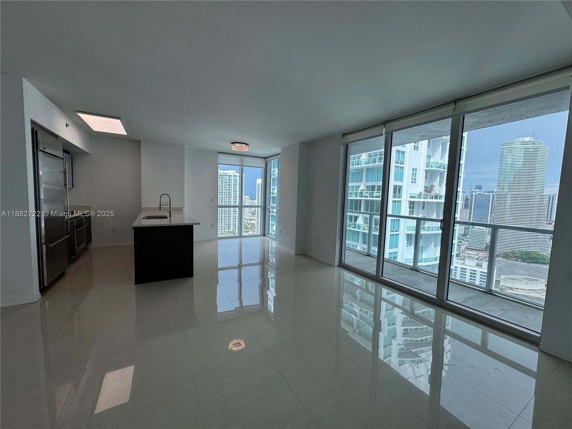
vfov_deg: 85.7
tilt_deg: -4.7
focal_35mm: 14
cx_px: 286
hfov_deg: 102.1
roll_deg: -2.5
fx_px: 231
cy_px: 214
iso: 40
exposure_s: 1/479
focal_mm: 2.22
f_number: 2.2
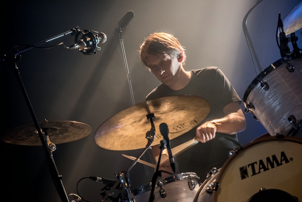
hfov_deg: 10.5
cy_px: 101
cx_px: 151
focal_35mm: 195
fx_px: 1637
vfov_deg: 7.1
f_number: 4.5
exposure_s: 1/80
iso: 2500
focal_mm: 195
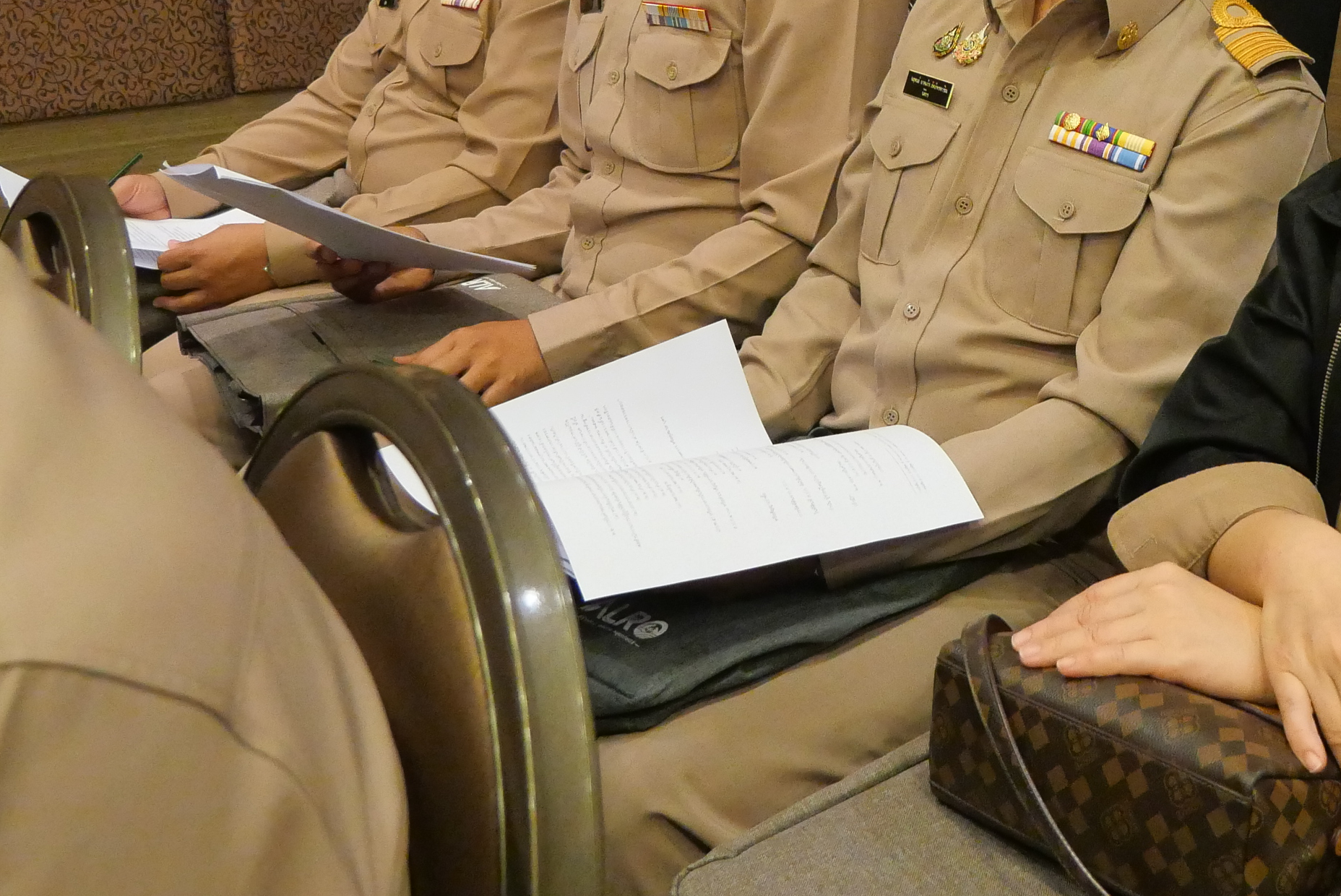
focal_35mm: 48
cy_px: 236
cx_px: 1097
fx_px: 1789
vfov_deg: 27.8
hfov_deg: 39.3
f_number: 3.5
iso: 3200
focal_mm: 12
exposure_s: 1/100
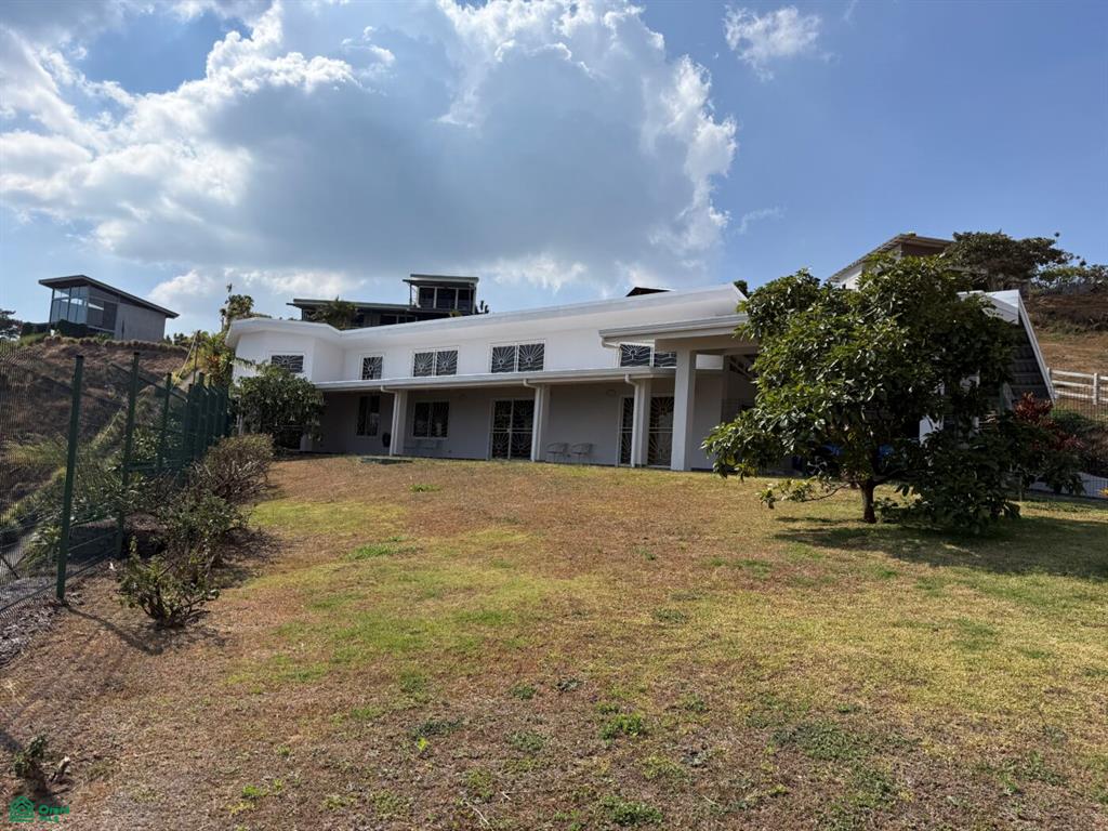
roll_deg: -3.6
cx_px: 554
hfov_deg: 71.6
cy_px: 416
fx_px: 768
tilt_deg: +4.8
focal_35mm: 24
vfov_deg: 56.8
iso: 80
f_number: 1.78
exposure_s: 1/8130
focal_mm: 6.76
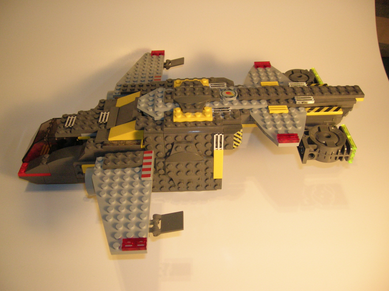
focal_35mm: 34
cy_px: 146
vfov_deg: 41.7
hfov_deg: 54.0
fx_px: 382
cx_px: 194
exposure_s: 1/22
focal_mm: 5.7
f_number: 2.9
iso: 200
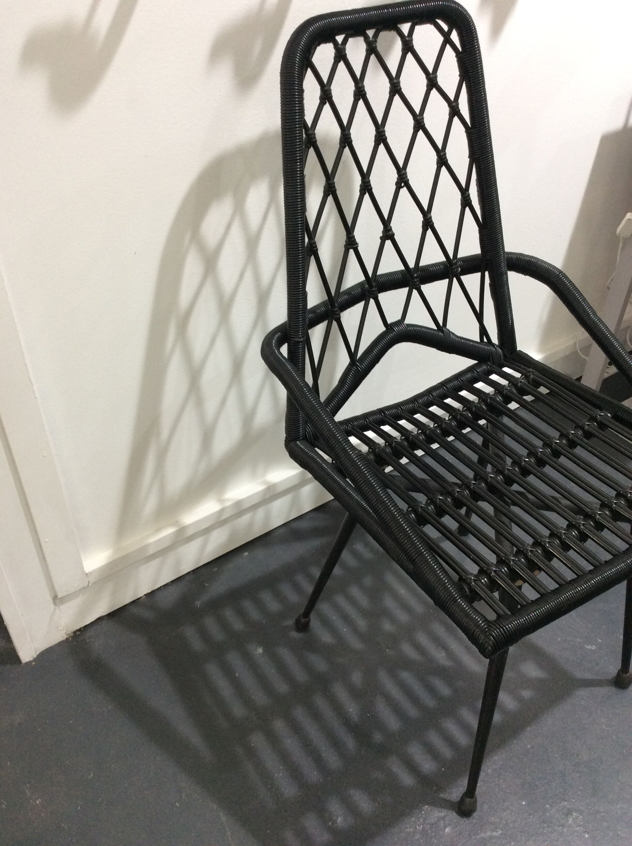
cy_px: 423
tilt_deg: -40.7
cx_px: 316
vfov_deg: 56.9
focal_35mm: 32
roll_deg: -0.9
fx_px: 781
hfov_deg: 44.1
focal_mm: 3.3
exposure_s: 1/25
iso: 80
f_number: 2.4
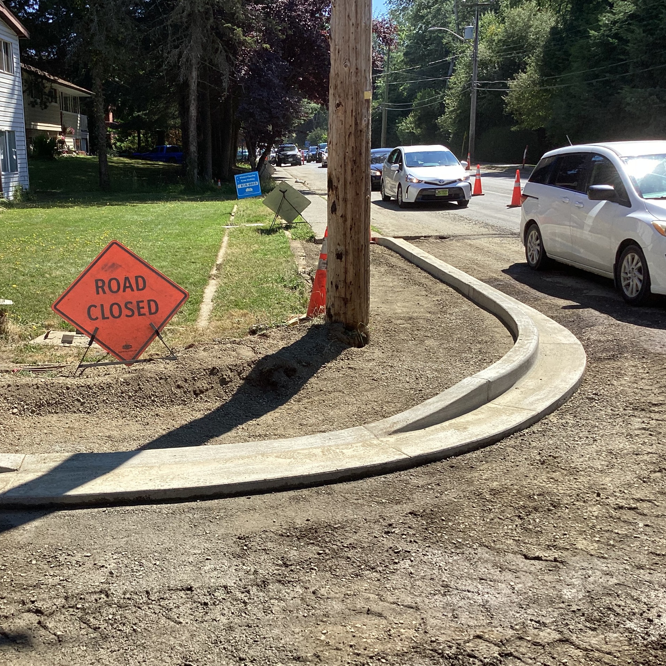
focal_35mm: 37
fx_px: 805
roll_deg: +1.5
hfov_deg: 44.5
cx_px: 239
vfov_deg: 44.9
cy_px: 335
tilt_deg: -16.1
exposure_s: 1/895
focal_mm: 3.3
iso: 25
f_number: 2.4
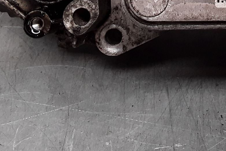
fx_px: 477
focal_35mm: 76
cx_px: 208
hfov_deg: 25.7
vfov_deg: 16.5
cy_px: -68
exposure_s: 1/100
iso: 64
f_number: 1.9
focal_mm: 2.91
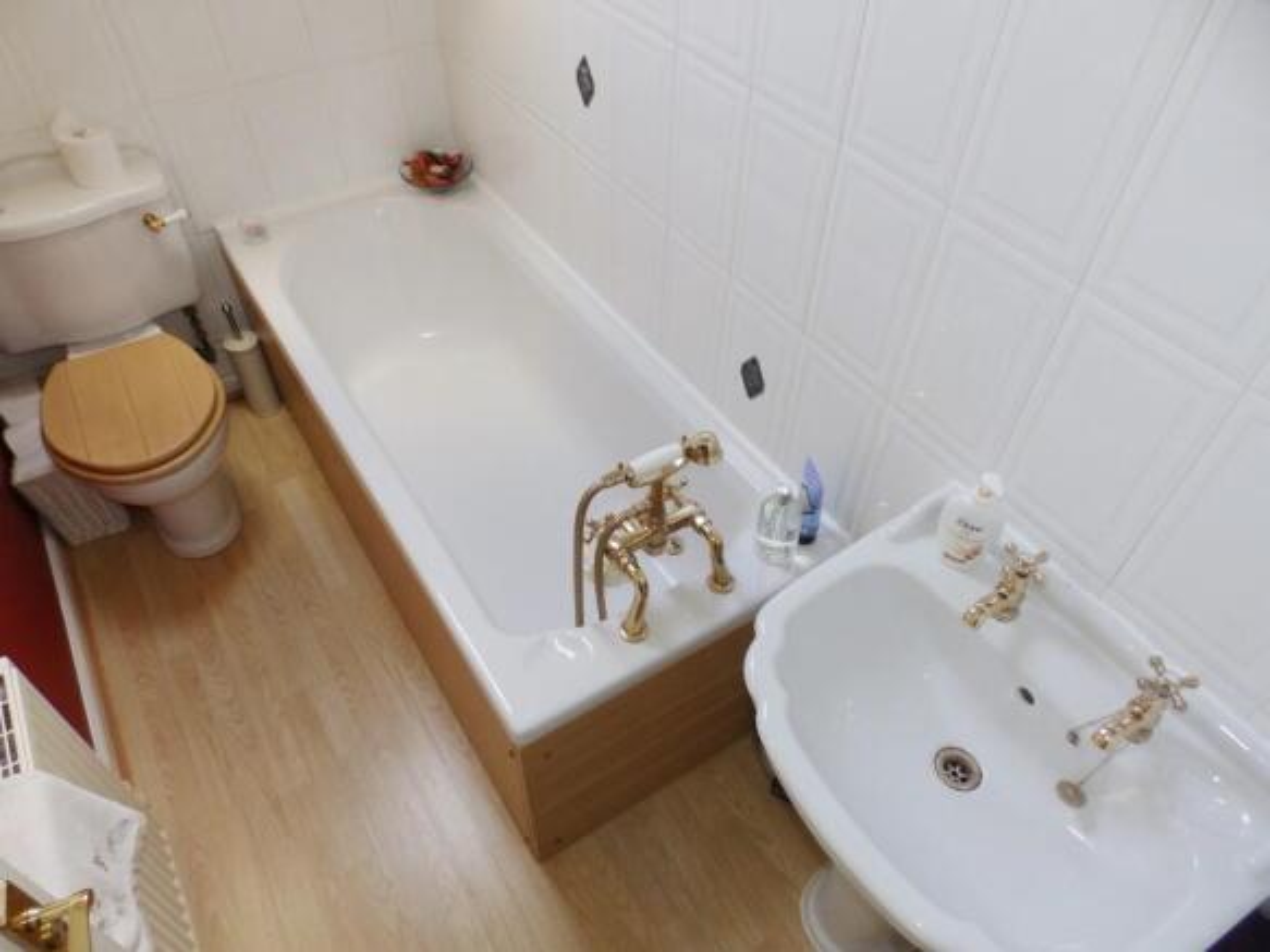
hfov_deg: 76.4
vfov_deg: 61.1
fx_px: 807
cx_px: 635
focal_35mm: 22
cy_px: 476
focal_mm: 4
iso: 320
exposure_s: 1/30
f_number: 3.4
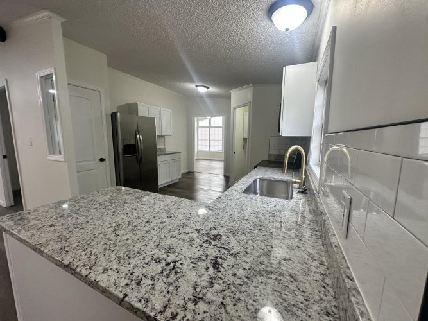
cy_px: 160
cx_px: 214
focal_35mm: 14
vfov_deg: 85.7
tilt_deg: -7.3
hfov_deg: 102.1
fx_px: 173
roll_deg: -0.9
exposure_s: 1/120
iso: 200
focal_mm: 2.22
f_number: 2.2
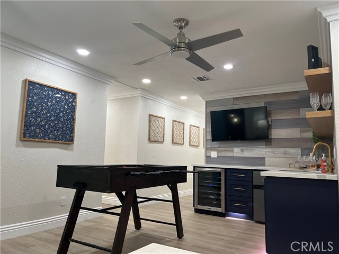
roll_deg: -1.5
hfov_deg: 67.3
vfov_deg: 53.1
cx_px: 170
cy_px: 127
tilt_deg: +6.6
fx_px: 255
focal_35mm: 26
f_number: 1.5
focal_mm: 5.7
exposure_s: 1/120
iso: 125
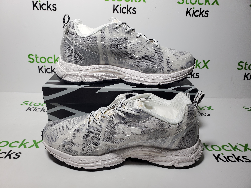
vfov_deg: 53.1
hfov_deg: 67.3
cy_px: 94
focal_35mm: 26
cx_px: 126
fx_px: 189
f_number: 2.4
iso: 50
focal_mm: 4.3
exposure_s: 1/205
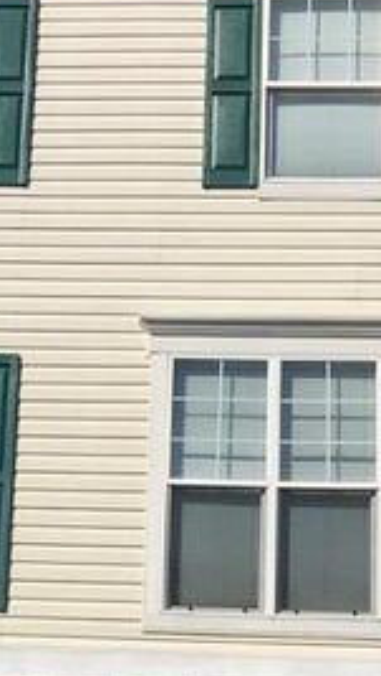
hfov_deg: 15.6
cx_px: 5
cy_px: 685
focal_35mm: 76
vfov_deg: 26.3
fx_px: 1363
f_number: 1.8
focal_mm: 3.99
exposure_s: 1/5319
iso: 20
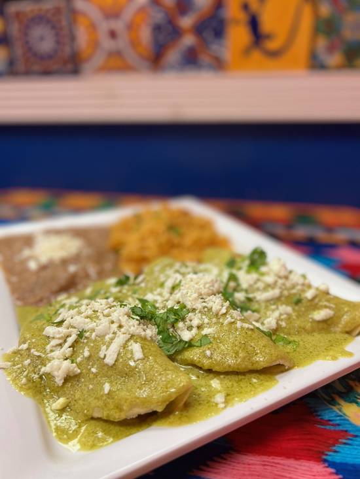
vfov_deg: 67.3
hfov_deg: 53.1
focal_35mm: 26
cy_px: 240
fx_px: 360
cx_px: 180
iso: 64
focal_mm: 5.7
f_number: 1.5
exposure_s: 1/60
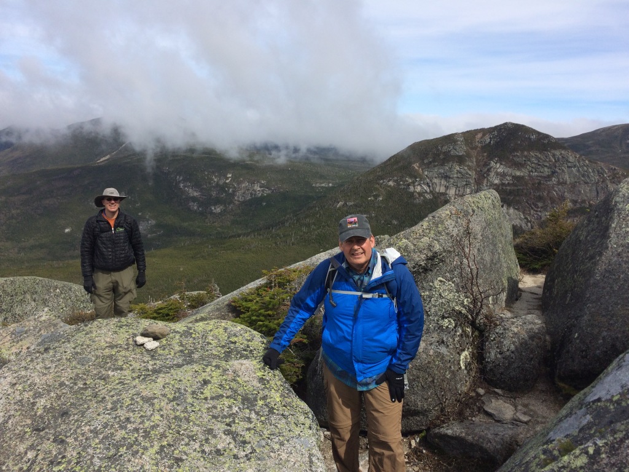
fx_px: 527
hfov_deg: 61.7
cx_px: 314
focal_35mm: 29
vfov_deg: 48.2
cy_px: 236
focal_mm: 4.15
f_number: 2.2
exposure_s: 1/3425
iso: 32
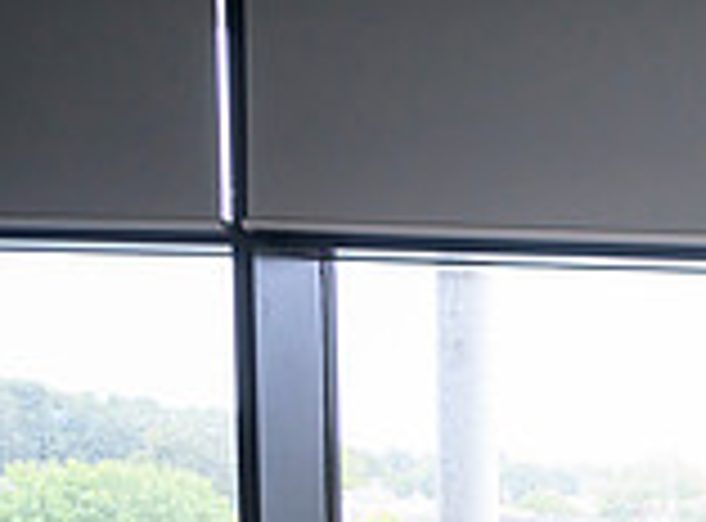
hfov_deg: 15.9
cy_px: 738
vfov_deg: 14.5
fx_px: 1927
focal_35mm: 95
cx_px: 1440
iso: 1250
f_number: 3.2
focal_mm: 24
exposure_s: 1/400
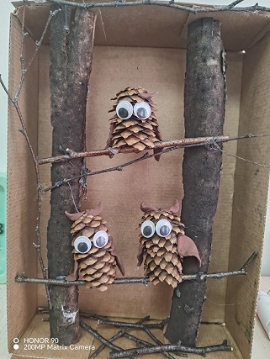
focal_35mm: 27
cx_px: 135
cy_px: 180
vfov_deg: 65.3
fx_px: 280
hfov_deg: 51.4
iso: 1600
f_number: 1.9
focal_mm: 6.12
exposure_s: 1/100
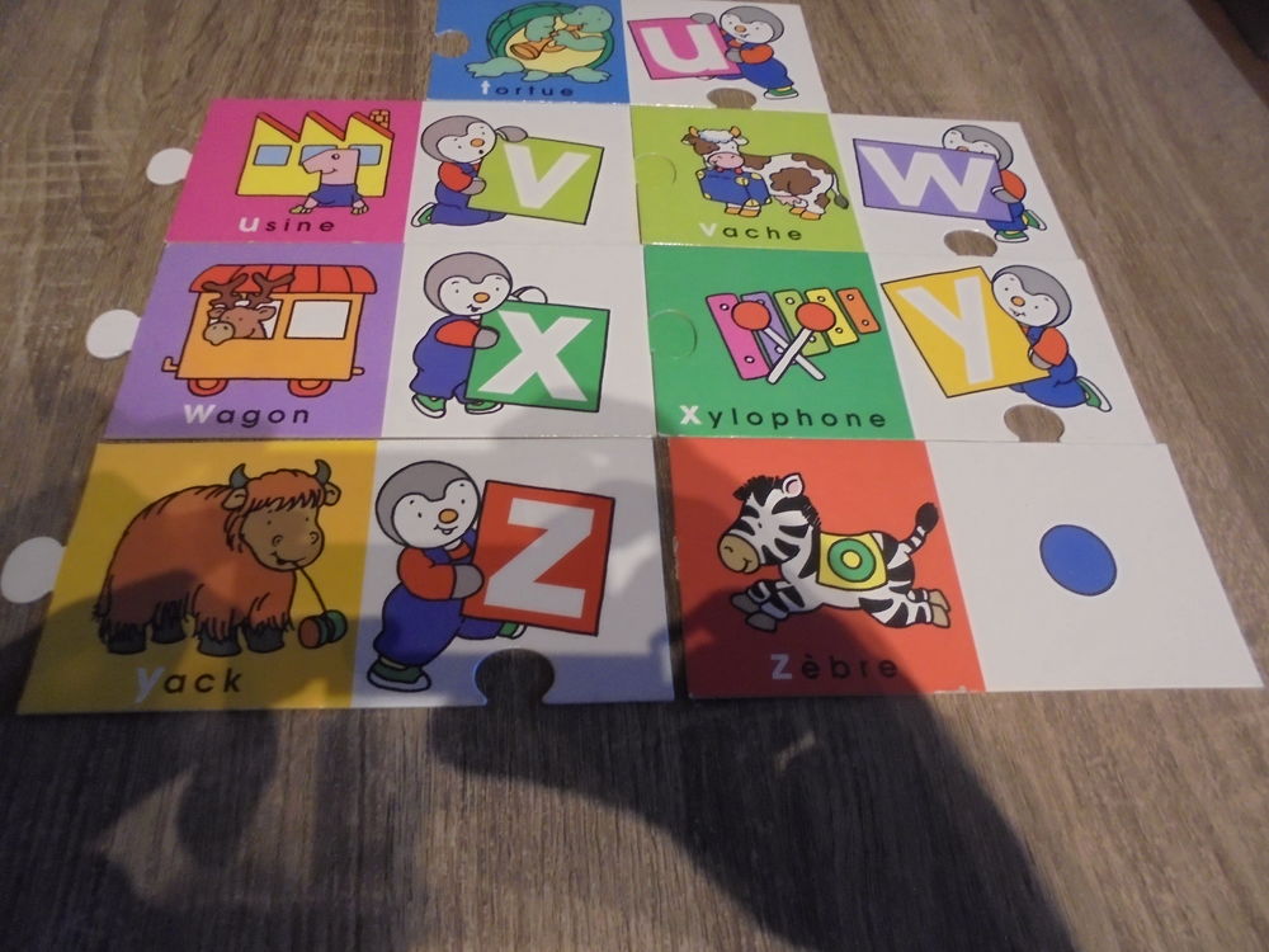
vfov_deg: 53.1
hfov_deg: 67.3
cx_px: 634
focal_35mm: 26
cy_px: 476
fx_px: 953
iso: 400
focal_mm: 4.6
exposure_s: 1/30
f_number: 3.5
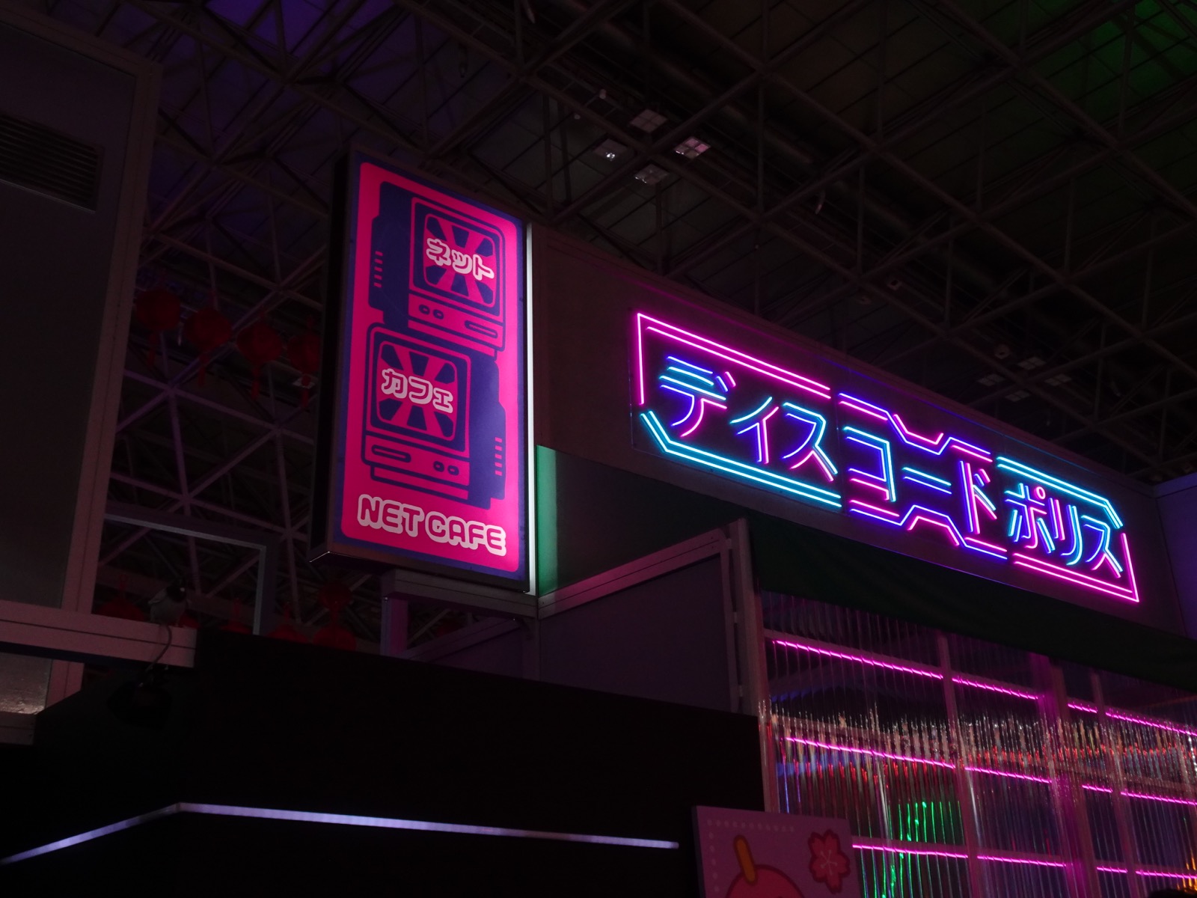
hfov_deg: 51.4
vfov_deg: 39.7
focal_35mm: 36
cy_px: 449
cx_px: 598
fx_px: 1245
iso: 200
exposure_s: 1/50
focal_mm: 6.08
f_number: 4
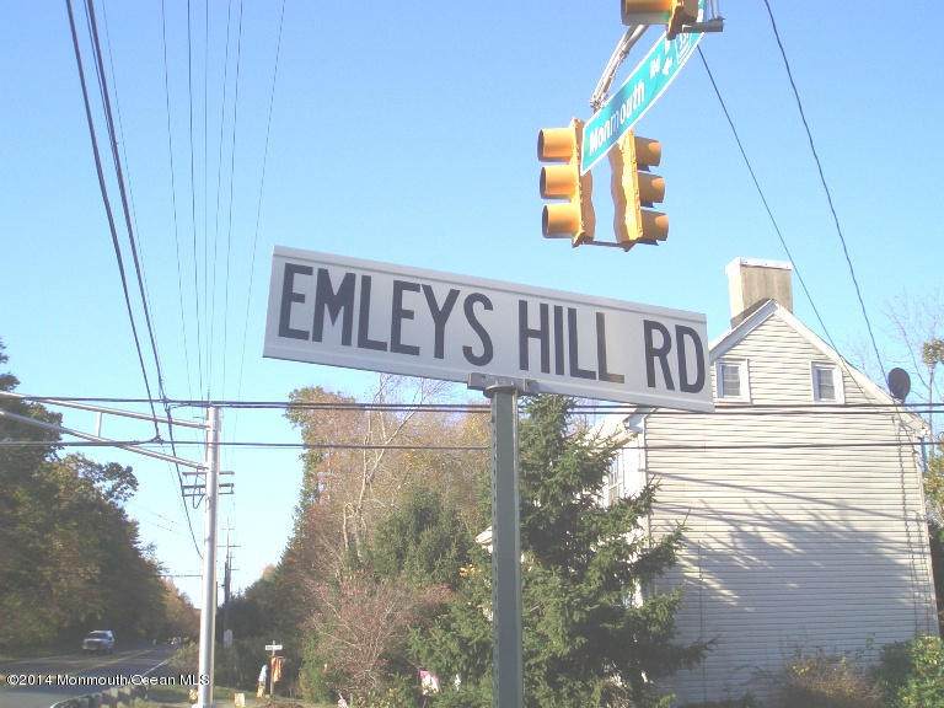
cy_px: 354
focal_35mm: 36
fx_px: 982
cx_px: 472
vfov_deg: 39.7
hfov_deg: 51.4
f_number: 4
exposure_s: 1/500
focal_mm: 4.8
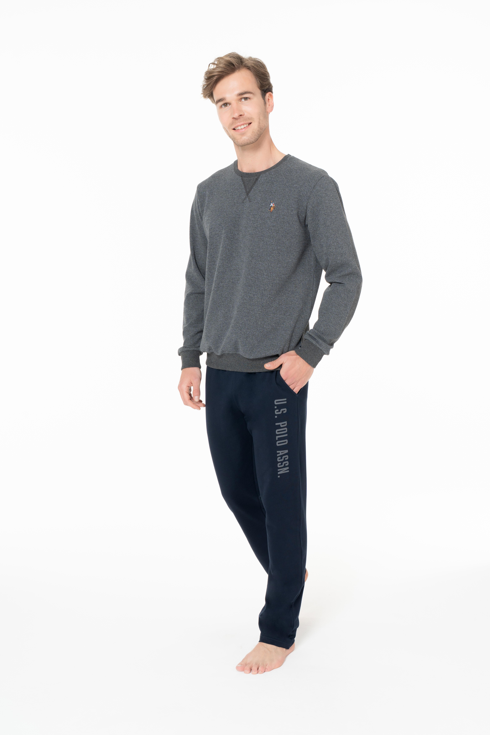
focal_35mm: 41
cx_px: 245
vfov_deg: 47.4
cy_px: 368
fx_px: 837
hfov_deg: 32.6
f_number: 8
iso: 200
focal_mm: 41
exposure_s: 1/160
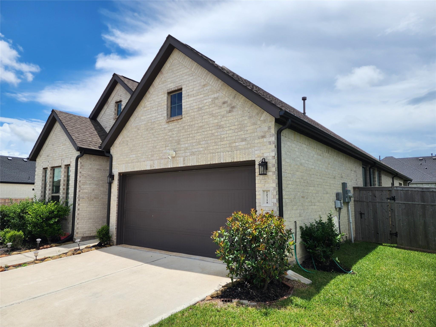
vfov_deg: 58.9
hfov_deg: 73.9
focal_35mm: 23
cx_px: 218
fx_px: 290
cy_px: 164
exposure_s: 1/1780
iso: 12
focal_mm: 6.4
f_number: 1.8
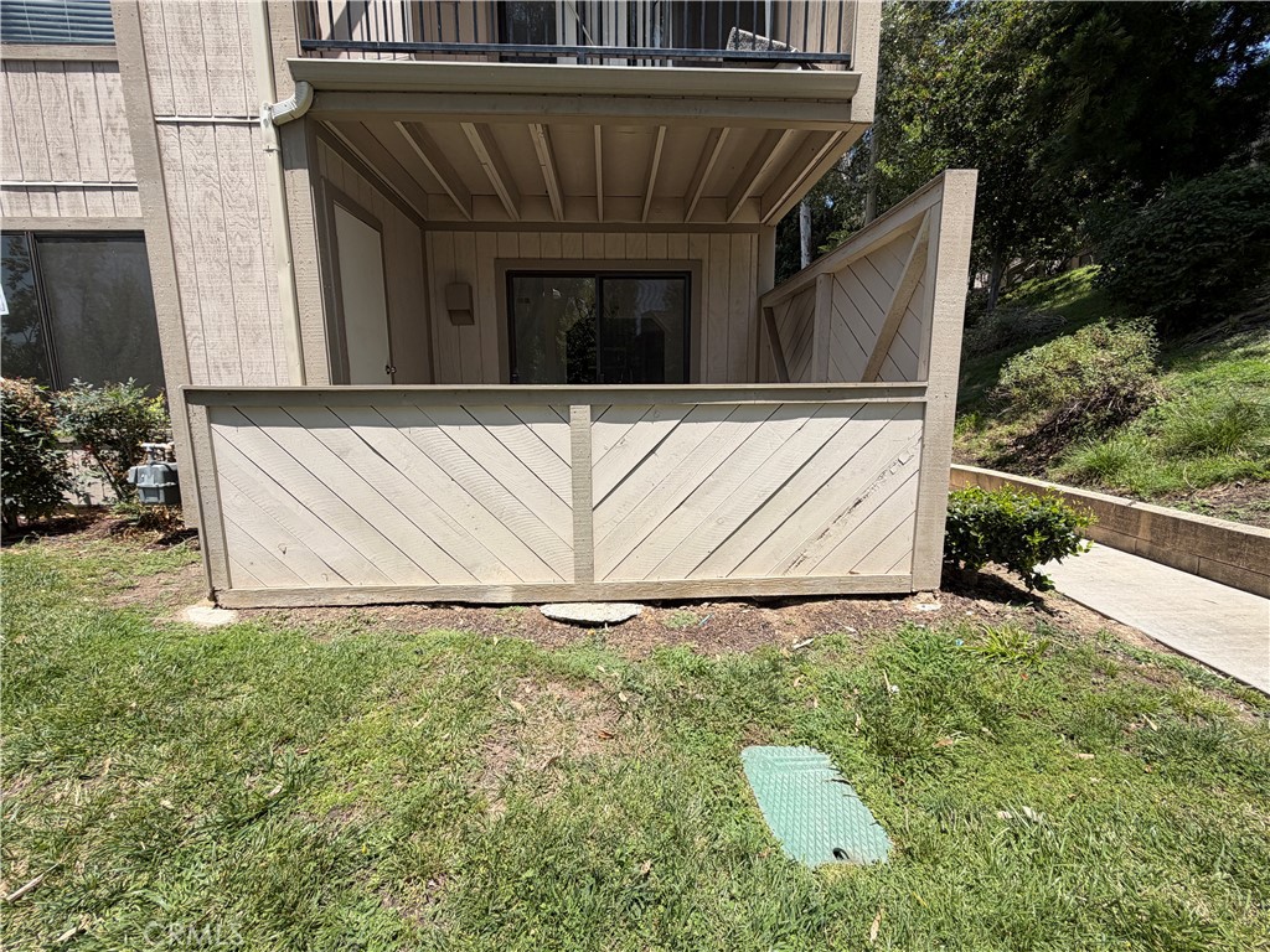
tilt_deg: -9.1
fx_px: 514
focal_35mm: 14
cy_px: 476
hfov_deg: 102.1
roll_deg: +0.1
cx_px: 635
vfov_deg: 85.7
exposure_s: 1/770
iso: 32
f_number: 2.2
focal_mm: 2.22
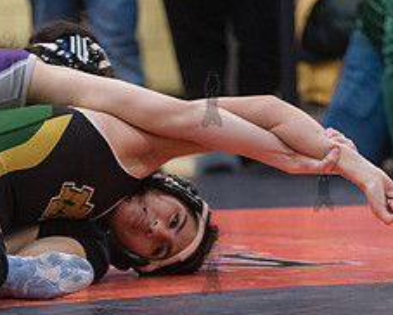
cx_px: -6
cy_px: 206
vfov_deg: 4.4
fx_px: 4074
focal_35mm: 350
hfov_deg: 5.5
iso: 5000
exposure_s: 1/400
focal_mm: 135
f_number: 3.2
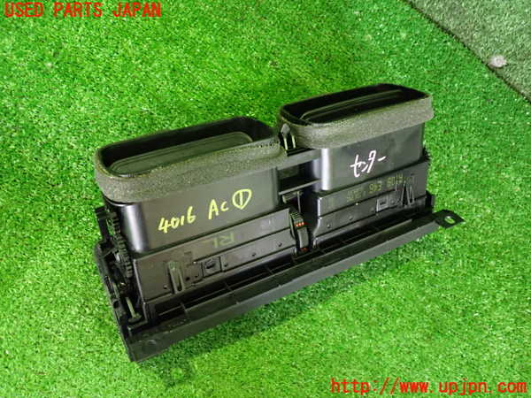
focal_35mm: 30
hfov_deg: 60.0
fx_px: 460
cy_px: 199
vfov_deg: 46.8
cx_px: 266
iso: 800
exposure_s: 1/25
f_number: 2.3
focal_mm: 5.4
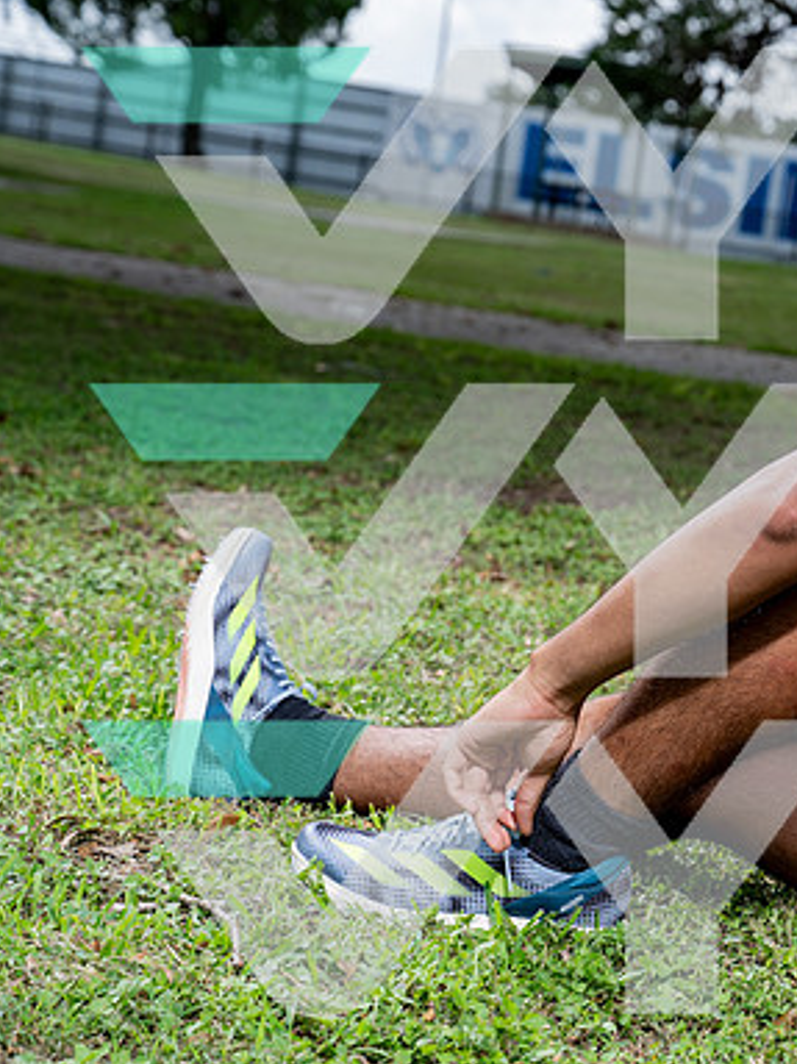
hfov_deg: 14.5
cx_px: 797
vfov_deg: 19.6
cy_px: 532
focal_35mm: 100
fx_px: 3072
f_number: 5.6
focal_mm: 63
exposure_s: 1/250
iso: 100
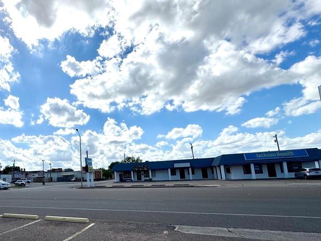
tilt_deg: +8.0
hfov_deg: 67.4
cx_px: 66
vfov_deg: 58.3
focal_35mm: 23
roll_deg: +1.7
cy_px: 147
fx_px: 213
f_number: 2.2
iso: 32
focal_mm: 2.22
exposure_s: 1/5650
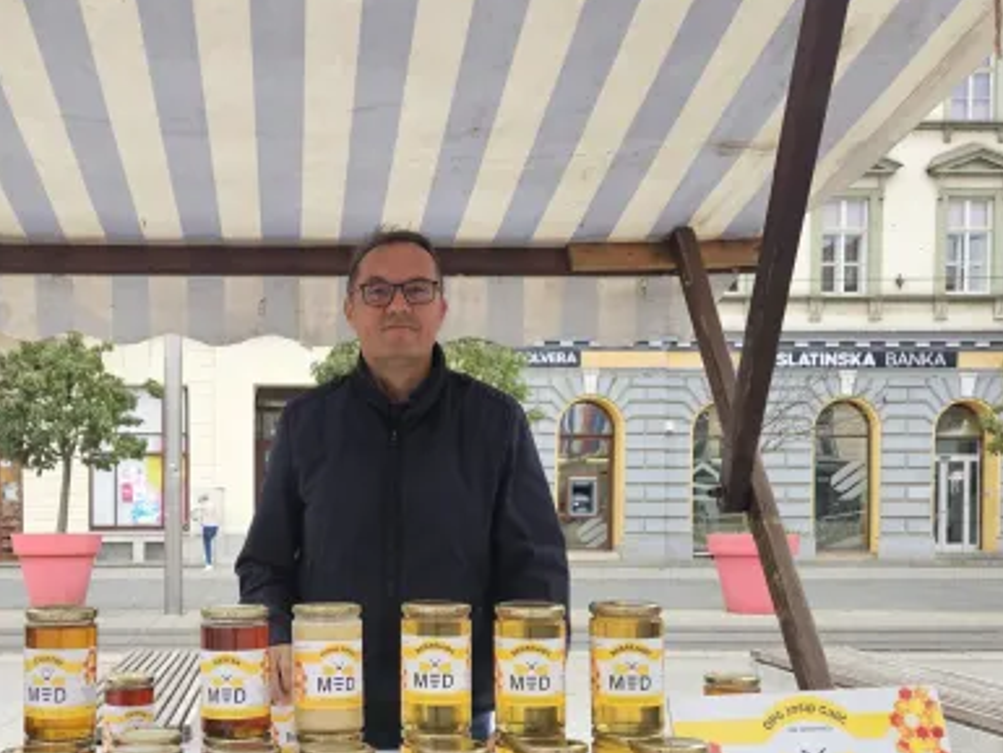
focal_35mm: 37
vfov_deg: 38.1
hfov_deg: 49.3
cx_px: 341
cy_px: 525
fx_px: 1072
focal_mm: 5.4
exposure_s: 1/180
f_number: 1.8
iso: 50
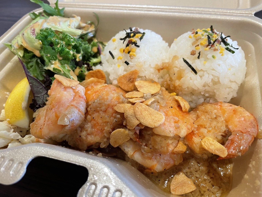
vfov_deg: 53.1
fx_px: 197
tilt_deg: -49.1
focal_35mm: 26
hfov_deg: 67.3
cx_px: 131
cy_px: 98
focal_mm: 4.2
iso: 80
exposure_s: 1/60
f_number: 1.6
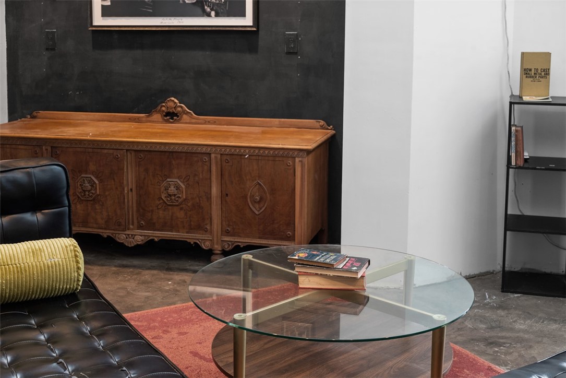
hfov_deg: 39.6
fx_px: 786
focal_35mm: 50
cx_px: 283
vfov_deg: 27.0
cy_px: 189
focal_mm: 50
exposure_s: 1/5
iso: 400
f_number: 8
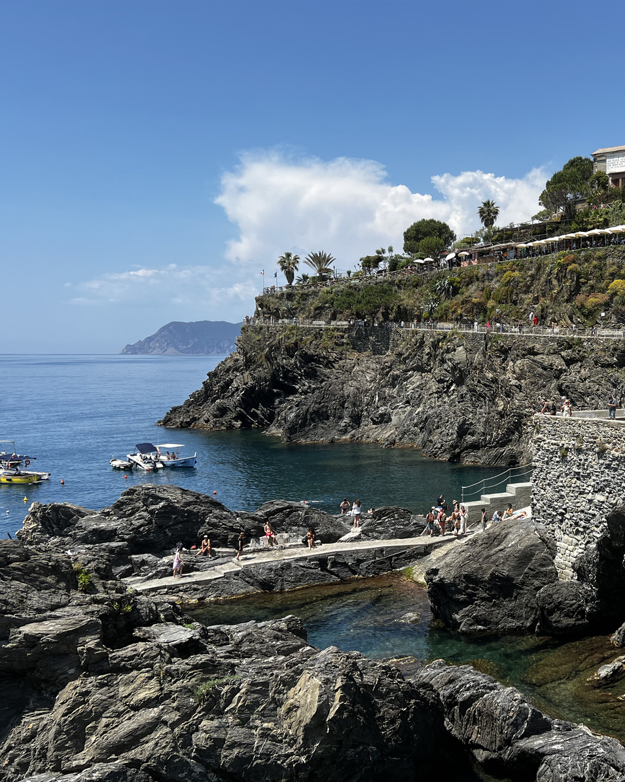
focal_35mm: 34
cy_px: 392
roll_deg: +0.3
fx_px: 786
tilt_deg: -2.4
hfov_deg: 42.2
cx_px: 457
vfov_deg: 52.8
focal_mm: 5.7
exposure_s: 1/3968
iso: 50
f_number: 1.5
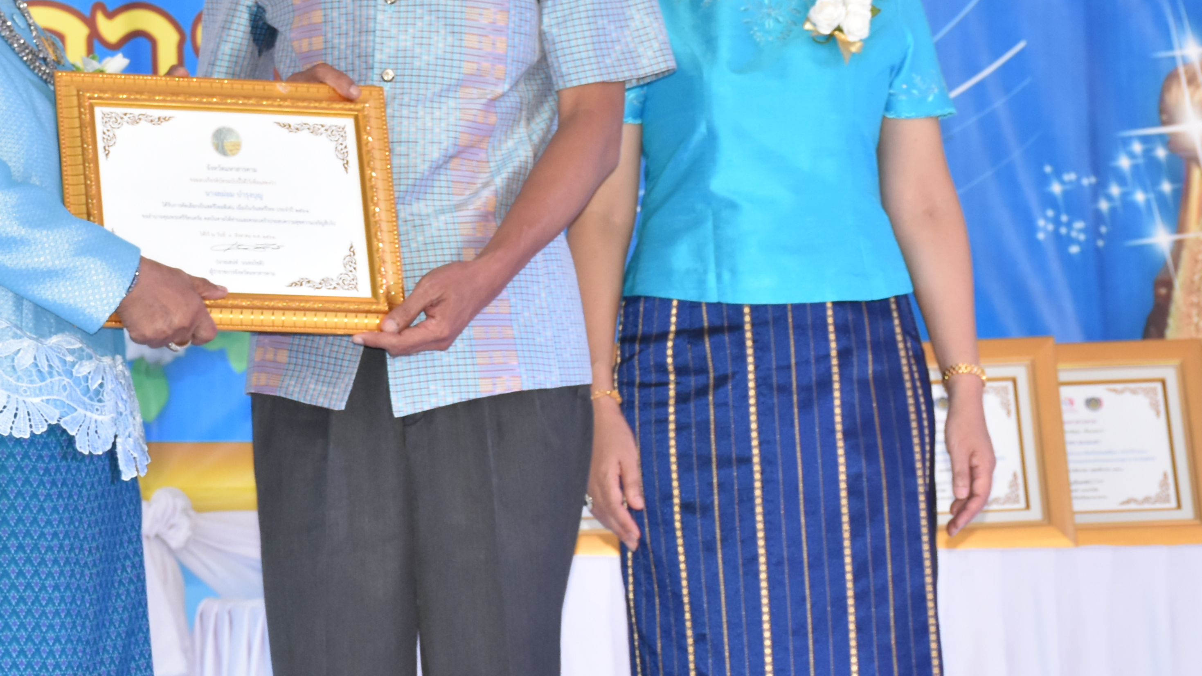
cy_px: 370
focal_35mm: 154
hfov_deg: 13.9
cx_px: 219
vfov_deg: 7.9
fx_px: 4909
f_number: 7.1
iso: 800
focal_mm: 48
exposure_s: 1/200
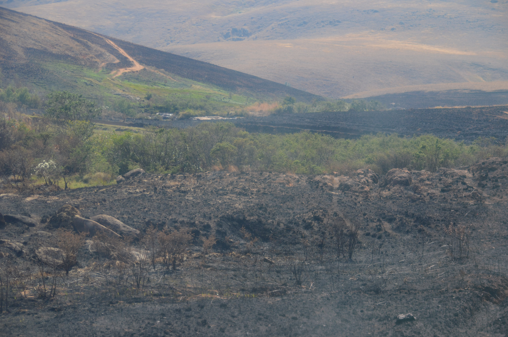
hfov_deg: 19.5
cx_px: 254
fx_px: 1479
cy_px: 168
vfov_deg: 13.0
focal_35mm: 105
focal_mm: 70
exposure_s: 1/1000
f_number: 5.6
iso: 400
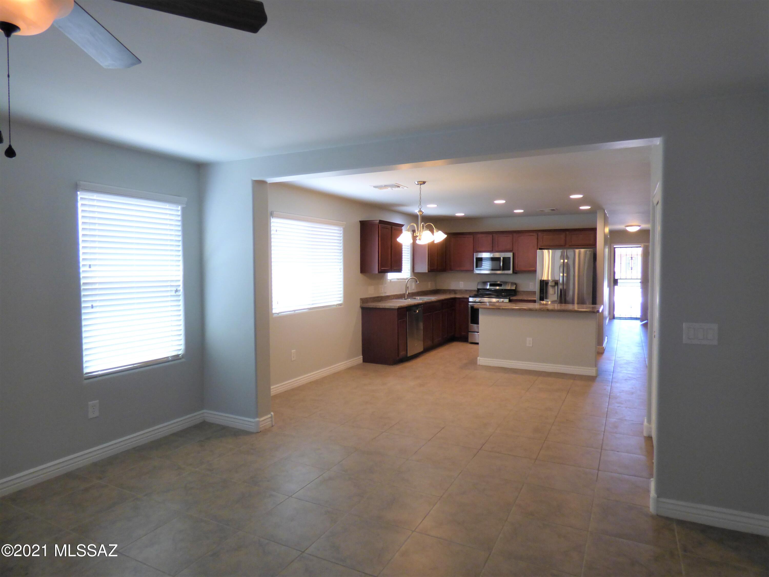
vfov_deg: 66.0
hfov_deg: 81.7
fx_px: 444
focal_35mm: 20
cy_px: 288
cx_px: 384
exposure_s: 1/60
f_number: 2.8
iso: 200
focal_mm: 3.58
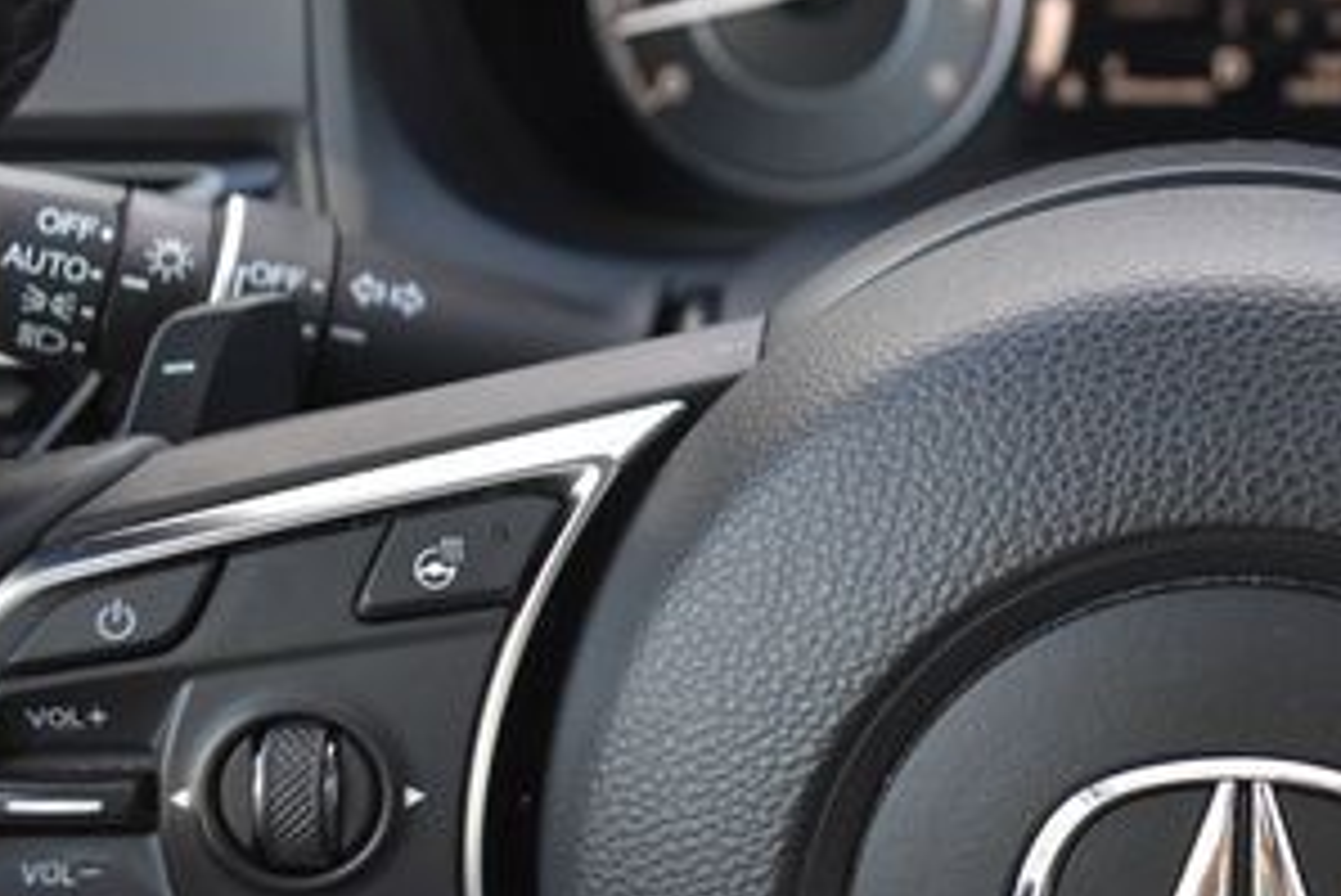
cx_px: 1274
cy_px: 286
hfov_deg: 32.3
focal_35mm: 58
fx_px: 2161
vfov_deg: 23.3
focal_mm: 18
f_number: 3.5
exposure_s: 1/250
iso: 800
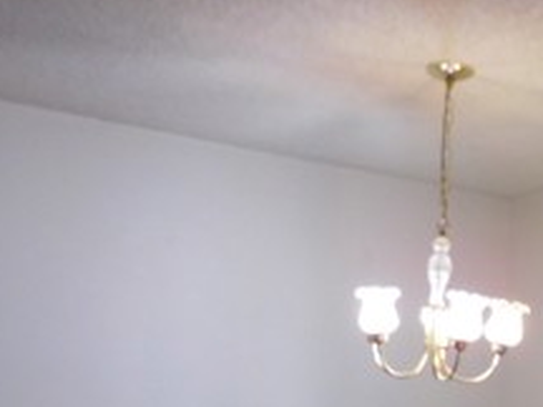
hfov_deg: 25.7
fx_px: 1161
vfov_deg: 18.4
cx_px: 465
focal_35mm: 74
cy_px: 540
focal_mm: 4.5
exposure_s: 1/30
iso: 250
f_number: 3.4
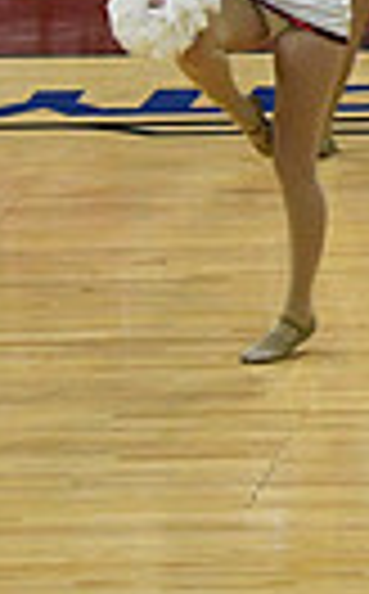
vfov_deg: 4.5
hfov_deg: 2.7
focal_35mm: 471
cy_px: 83
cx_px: 1256
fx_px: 7612
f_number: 4
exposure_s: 1/500
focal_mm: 70
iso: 4000
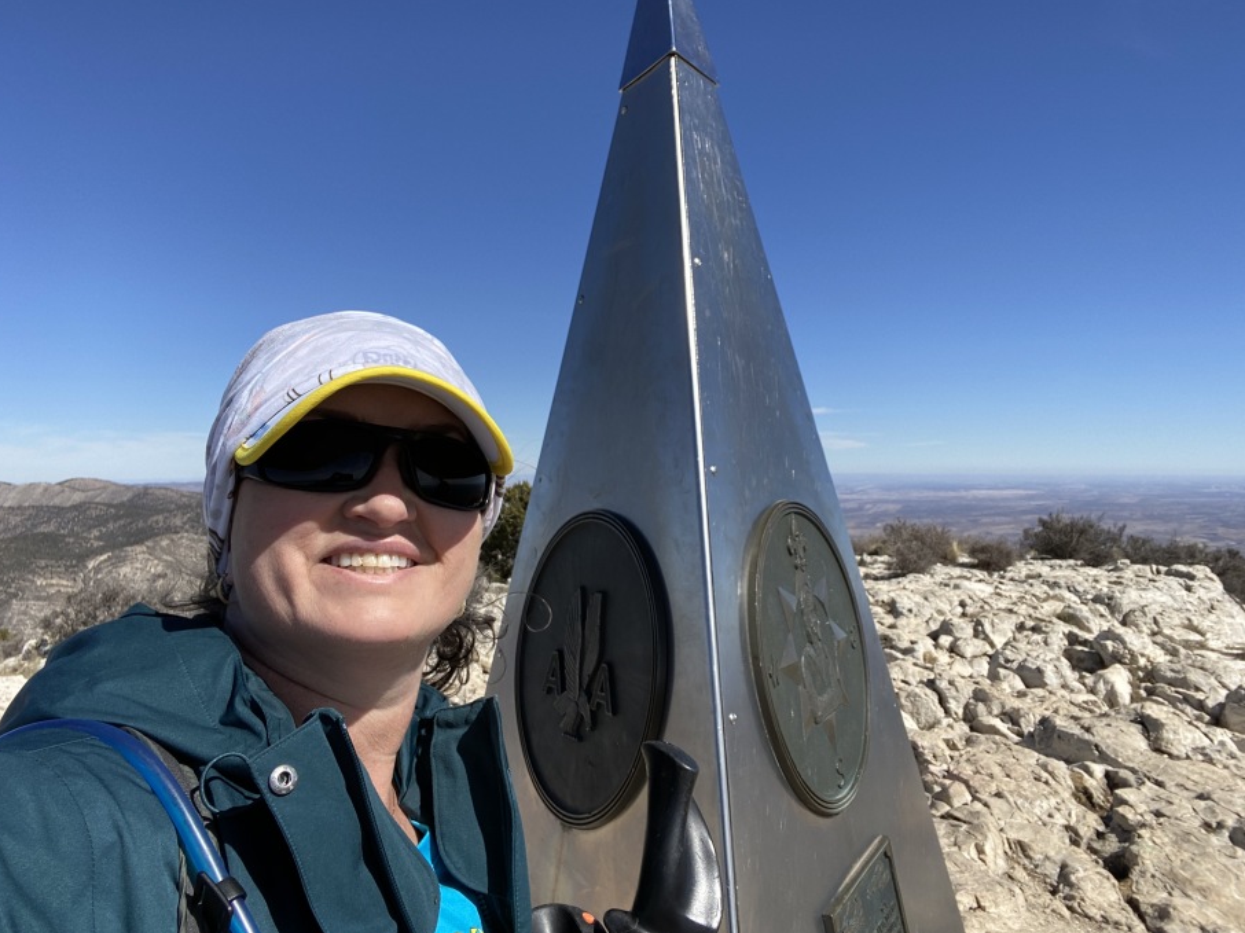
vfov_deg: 53.0
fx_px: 935
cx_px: 662
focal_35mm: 26
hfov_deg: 67.3
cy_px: 448
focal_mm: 2.71
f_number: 2.2
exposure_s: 1/1383
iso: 25
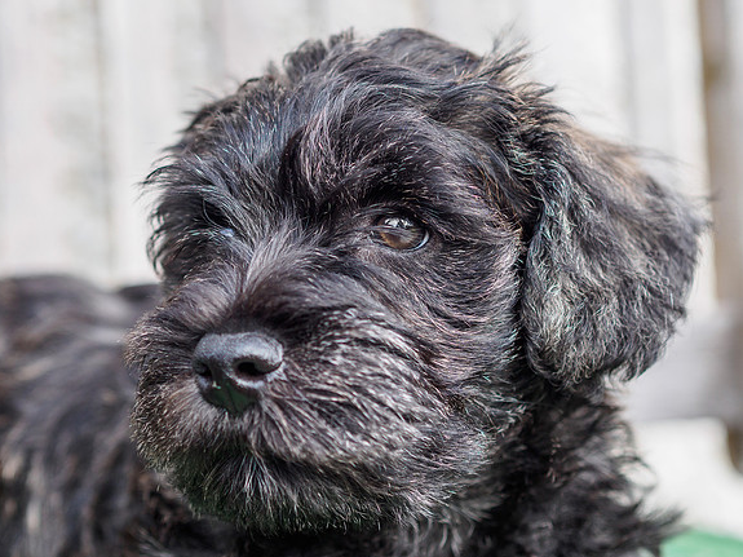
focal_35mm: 105
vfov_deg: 14.1
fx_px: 2253
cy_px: 234
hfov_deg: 18.7
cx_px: 428
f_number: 2.8
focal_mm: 45
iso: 200
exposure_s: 1/320
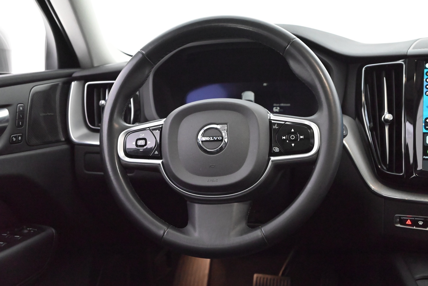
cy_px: 143
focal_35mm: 41
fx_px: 487
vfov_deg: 32.6
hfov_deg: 47.4
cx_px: 214
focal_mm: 41
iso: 16000
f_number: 5.6
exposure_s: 1/60
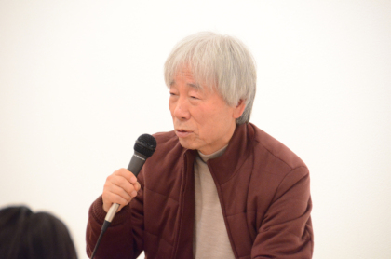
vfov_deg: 4.6
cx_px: 196
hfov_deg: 6.9
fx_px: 3251
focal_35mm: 300
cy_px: 130
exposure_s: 1/30
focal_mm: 200
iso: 5000
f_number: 5.6
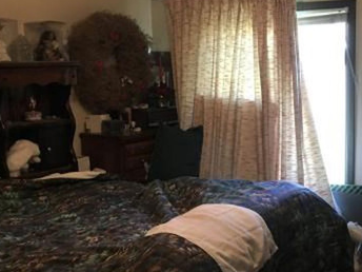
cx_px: 279
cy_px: 145
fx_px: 565
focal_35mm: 54
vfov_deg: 27.0
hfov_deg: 34.7
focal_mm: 4.15
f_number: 2.2
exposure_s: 1/24
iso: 200
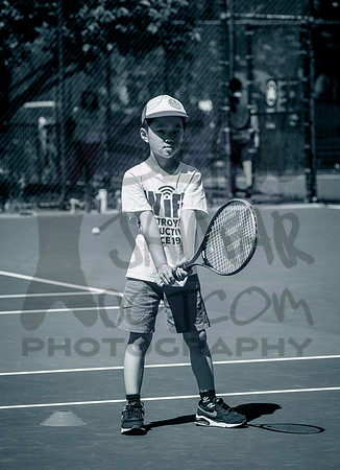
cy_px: 235
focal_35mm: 182
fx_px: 2443
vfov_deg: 11.0
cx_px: 156
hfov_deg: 8.0
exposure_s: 1/2000
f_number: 5
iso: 200
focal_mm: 125
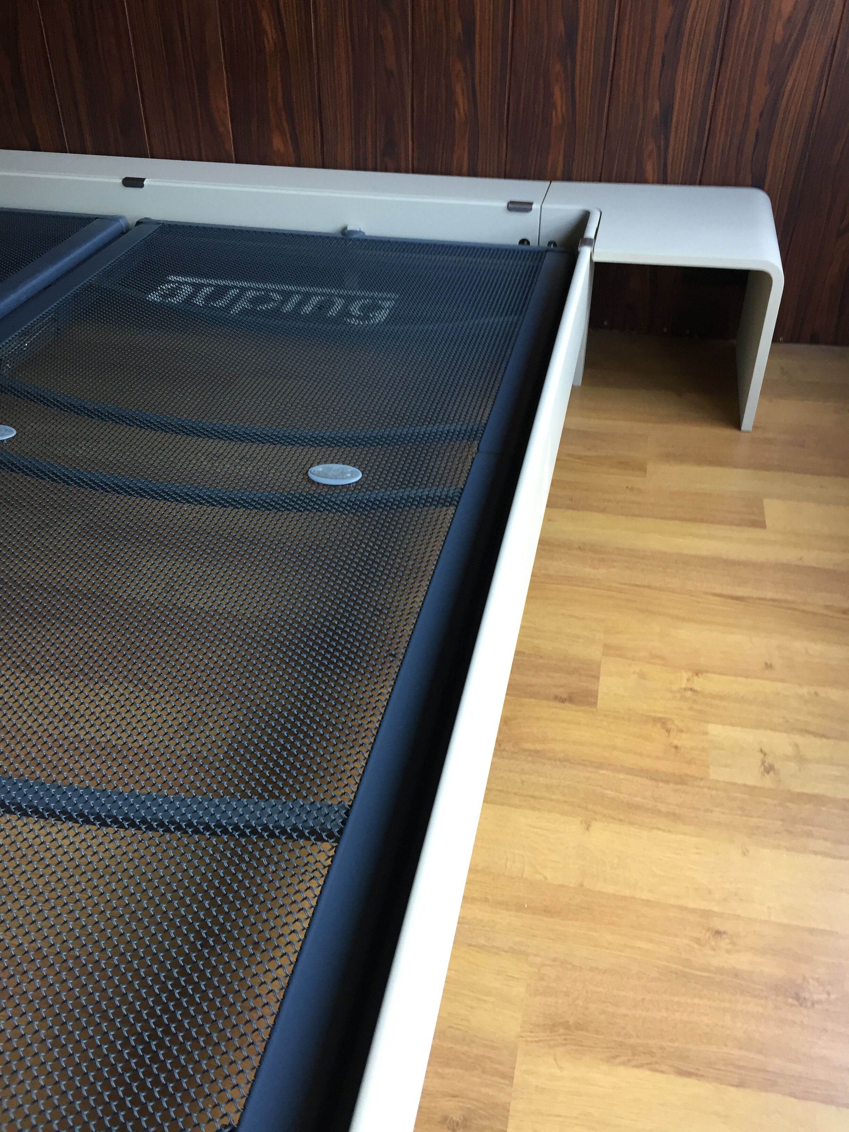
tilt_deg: -36.2
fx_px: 948
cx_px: 424
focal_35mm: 29
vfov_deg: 61.7
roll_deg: -0.3
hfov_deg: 48.2
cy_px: 566
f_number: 2.2
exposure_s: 1/33
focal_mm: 4.15
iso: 80
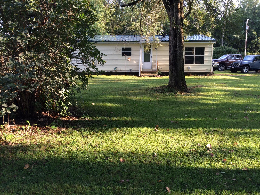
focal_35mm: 29
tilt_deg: -8.7
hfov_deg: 61.7
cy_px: 98
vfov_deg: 48.2
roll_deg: +0.3
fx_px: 218
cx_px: 130
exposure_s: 1/120
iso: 40
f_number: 2.2
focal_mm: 4.15
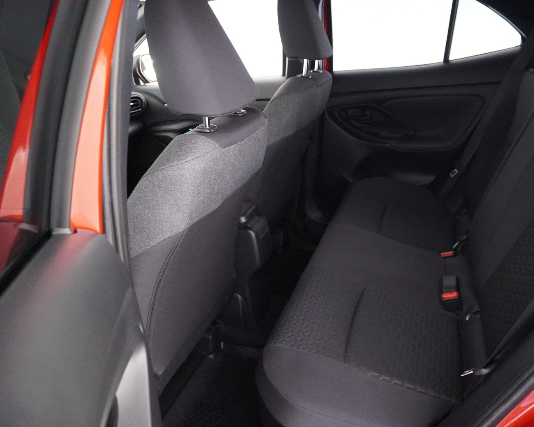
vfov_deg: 51.5
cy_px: 214
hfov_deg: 61.7
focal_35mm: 28
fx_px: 443
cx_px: 319
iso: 6400
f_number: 3.5
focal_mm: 16
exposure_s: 1/25
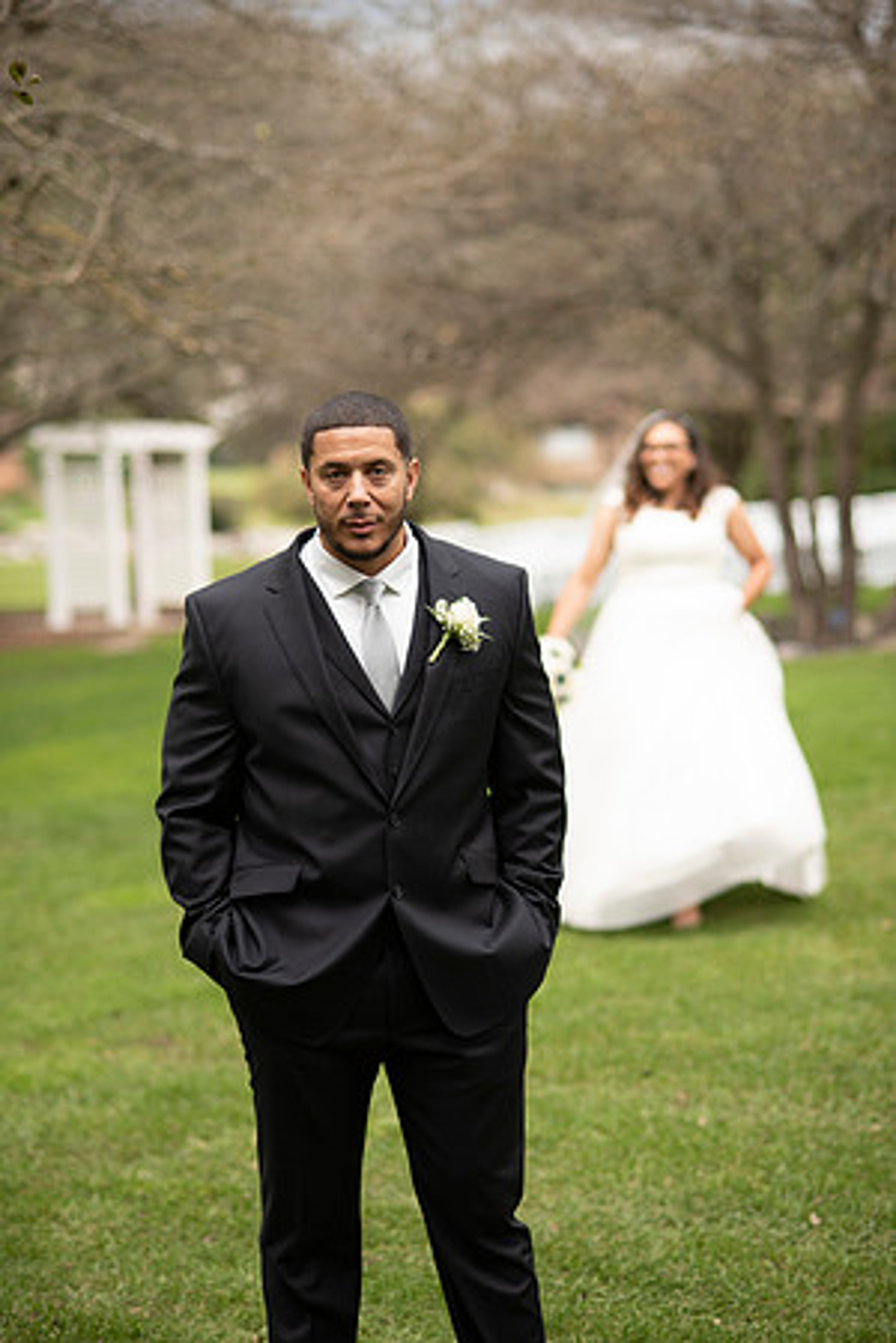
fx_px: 3173
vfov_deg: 23.9
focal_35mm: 85
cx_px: 448
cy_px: 672
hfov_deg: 16.1
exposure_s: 1/400
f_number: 2.2
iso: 125
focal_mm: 85
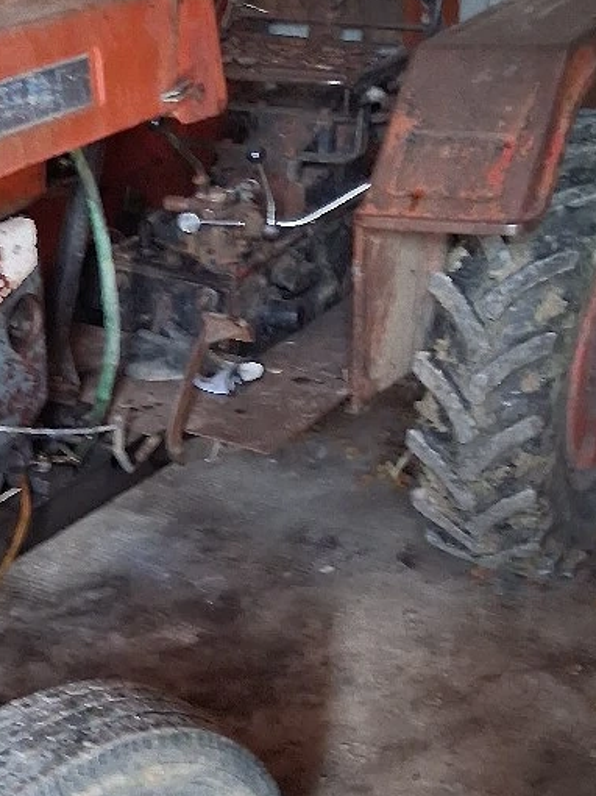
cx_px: 72
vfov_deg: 28.6
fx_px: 1562
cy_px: 441
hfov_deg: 21.2
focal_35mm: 68
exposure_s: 1/33
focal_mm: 3.98
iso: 500
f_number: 1.8
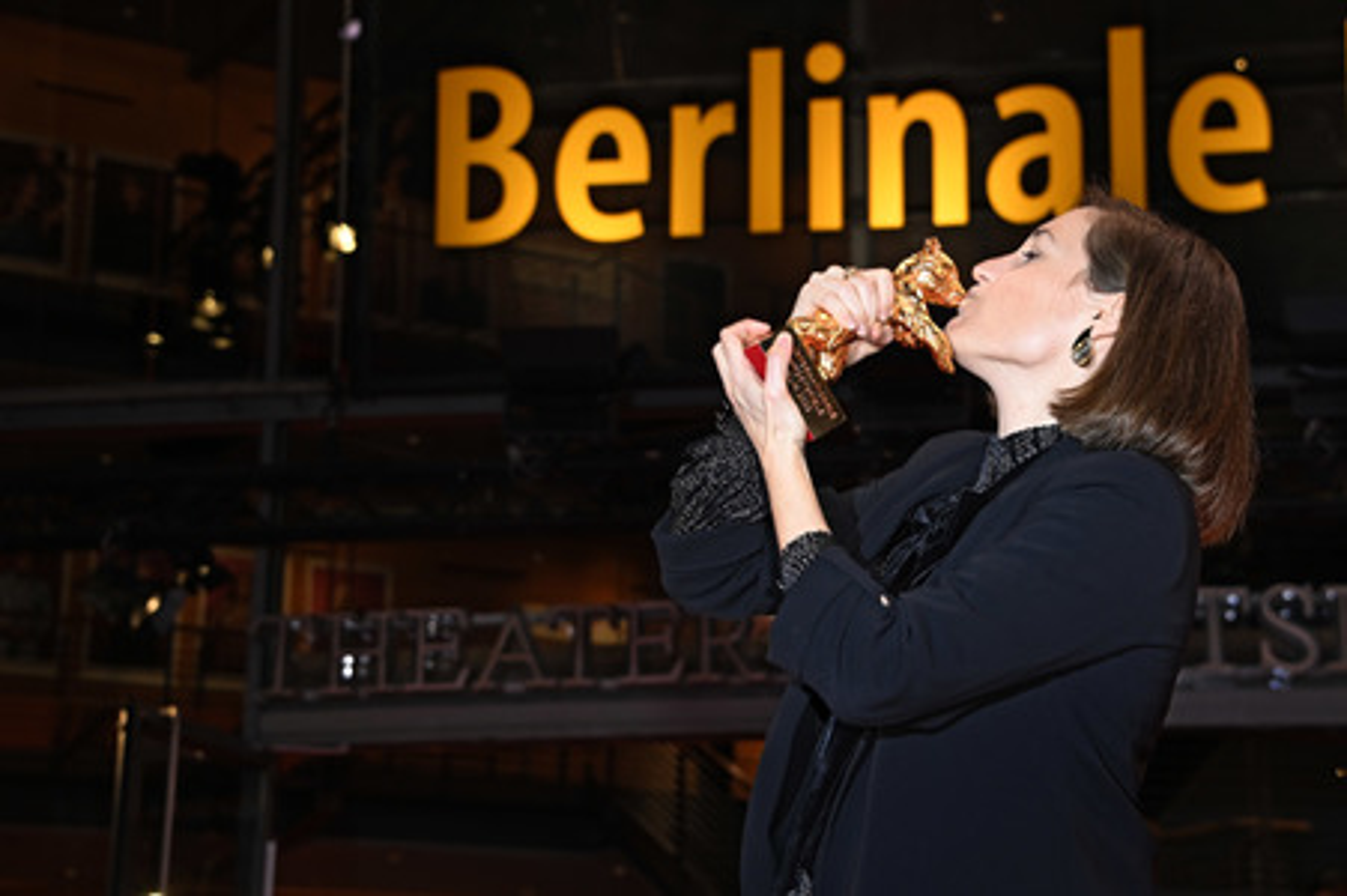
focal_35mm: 68
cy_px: 448
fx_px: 2542
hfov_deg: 29.7
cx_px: 674
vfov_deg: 20.0
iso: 1250
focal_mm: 68
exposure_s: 1/200
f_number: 5.6
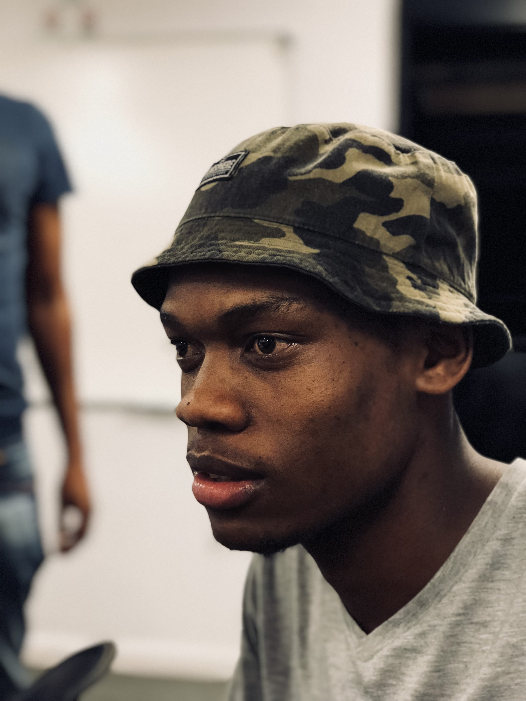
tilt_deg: -1.3
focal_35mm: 57
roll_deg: -1.0
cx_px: 263
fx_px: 1155
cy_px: 350
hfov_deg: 25.7
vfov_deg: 33.8
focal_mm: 6.6
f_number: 2.8
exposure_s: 1/50
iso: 640
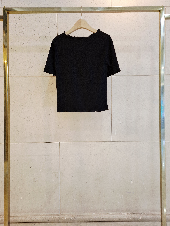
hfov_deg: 54.9
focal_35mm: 25
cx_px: 85
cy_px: 113
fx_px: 164
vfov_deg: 69.4
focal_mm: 5.23
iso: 250
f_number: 1.8
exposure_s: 1/120
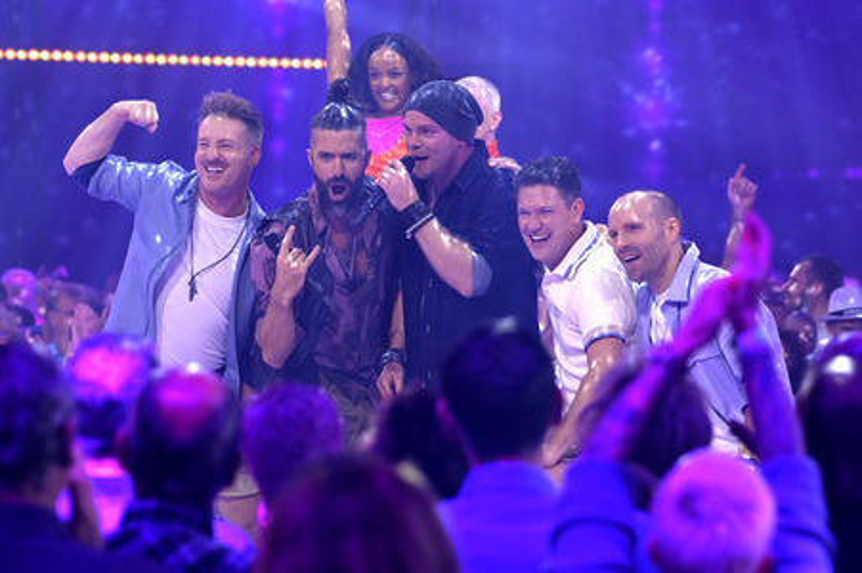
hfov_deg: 10.3
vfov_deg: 6.9
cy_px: 286
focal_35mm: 200
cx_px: 431
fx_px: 4785
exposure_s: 1/500
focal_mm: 200
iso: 8000
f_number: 5.6
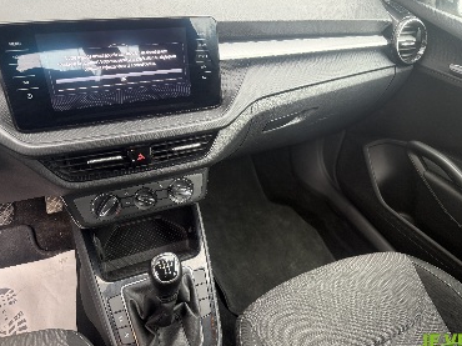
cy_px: 186
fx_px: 360
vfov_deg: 51.3
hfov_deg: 65.2
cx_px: 256
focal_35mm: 27
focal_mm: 6.76
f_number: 1.78
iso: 320
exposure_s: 1/60
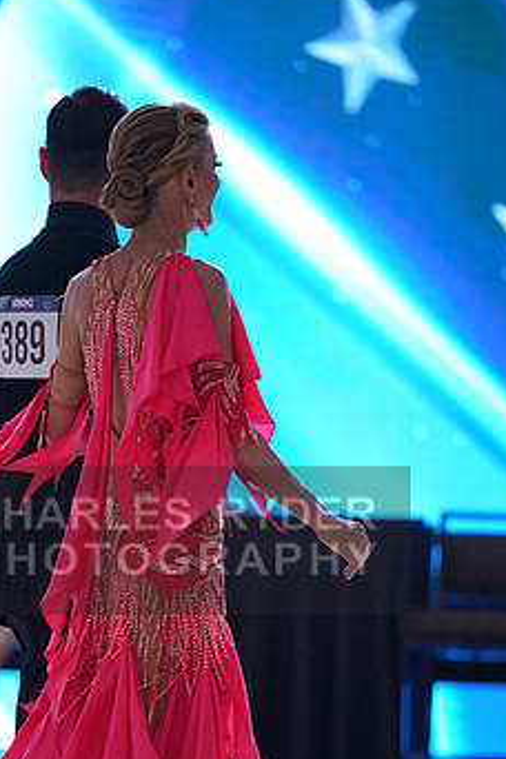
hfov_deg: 4.9
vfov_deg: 7.4
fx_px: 5861
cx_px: 105
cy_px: 542
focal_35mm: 278
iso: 500
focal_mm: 164
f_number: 2.8
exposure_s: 1/400
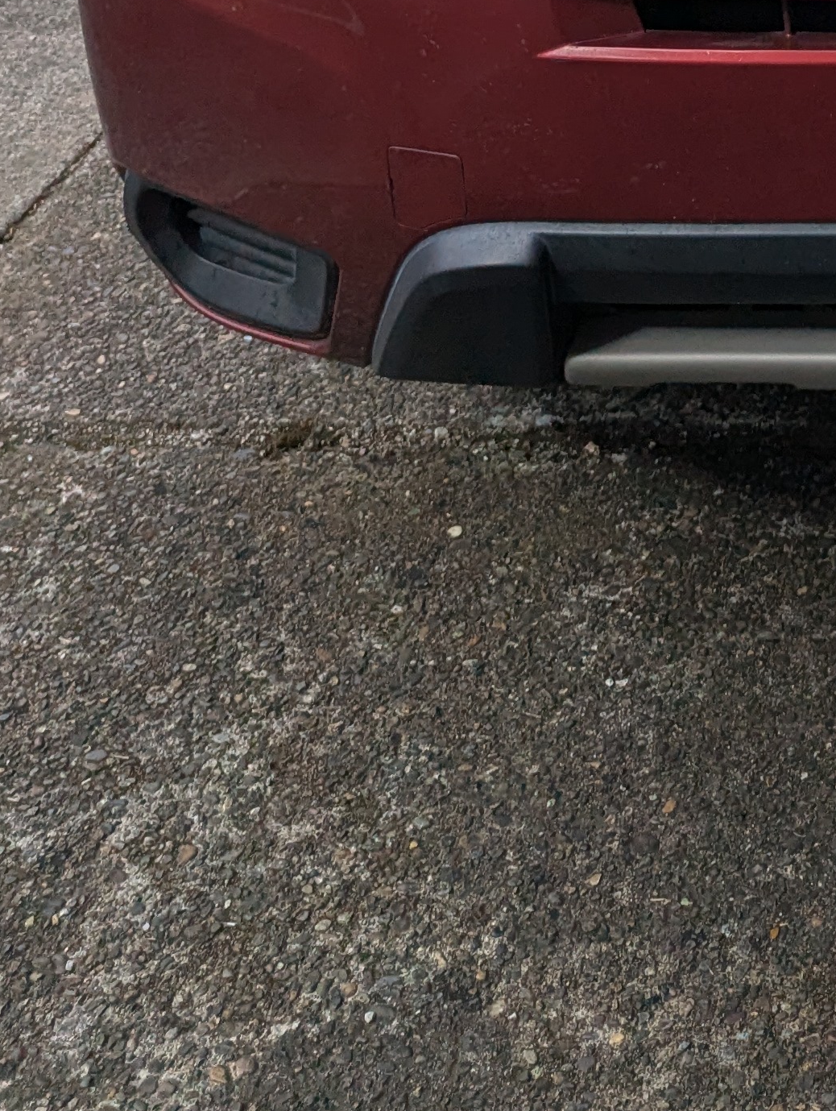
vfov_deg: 23.7
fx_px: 2281
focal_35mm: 71
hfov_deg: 18.8
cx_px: 1182
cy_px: -379
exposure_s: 1/1825
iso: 42
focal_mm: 6.81
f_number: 1.85
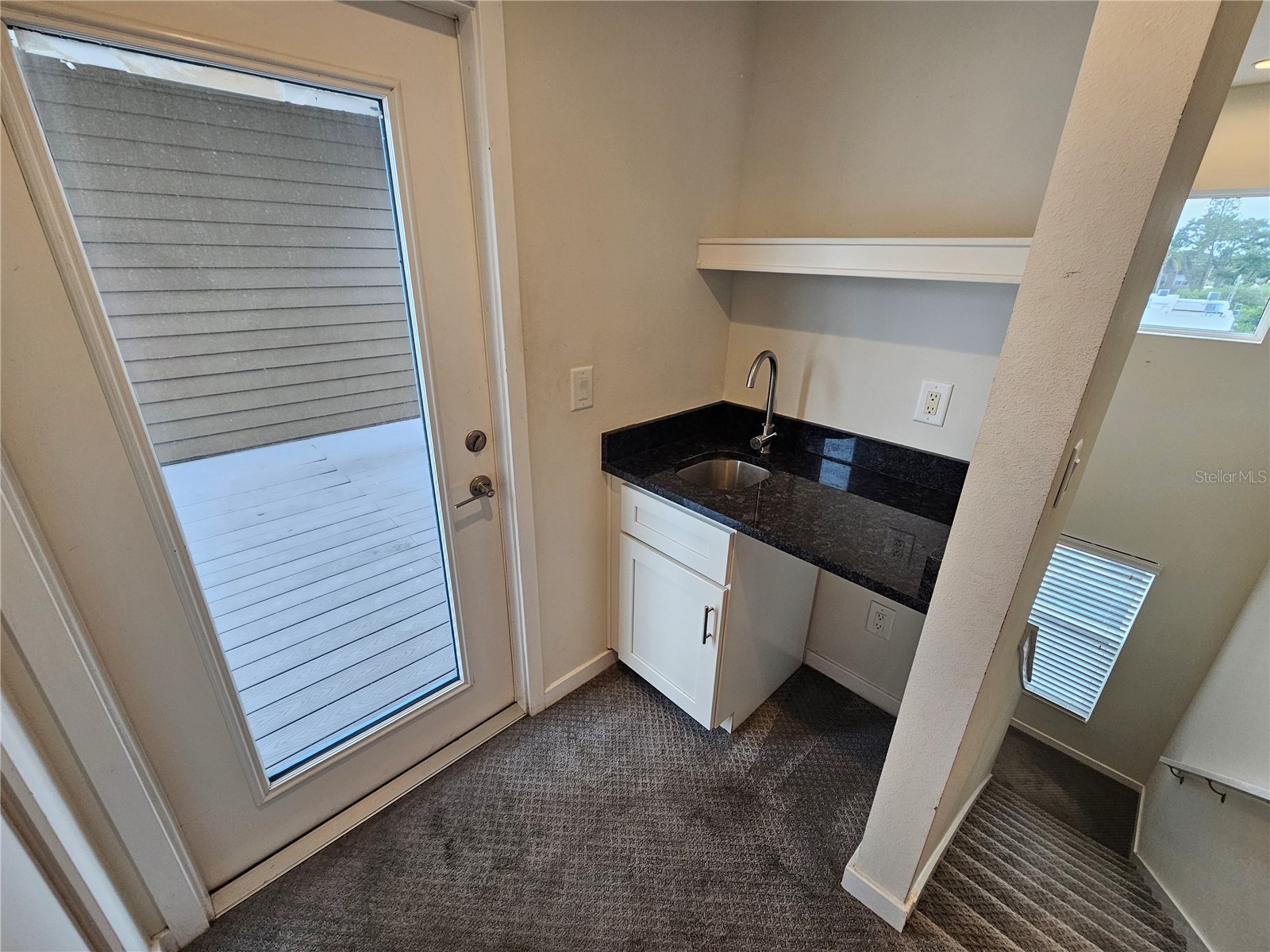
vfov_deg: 89.9
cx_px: 635
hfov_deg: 106.2
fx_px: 477
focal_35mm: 13
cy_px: 476
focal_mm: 2.2
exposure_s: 1/60
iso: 160
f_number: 2.2
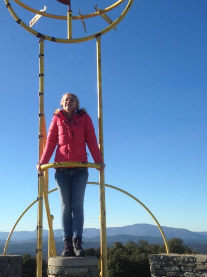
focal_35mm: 53
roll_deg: -1.0
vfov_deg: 36.2
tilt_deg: +14.8
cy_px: 132
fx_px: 423
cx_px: 76
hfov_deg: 27.4
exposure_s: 1/1808
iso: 50
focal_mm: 4.12
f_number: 2.4
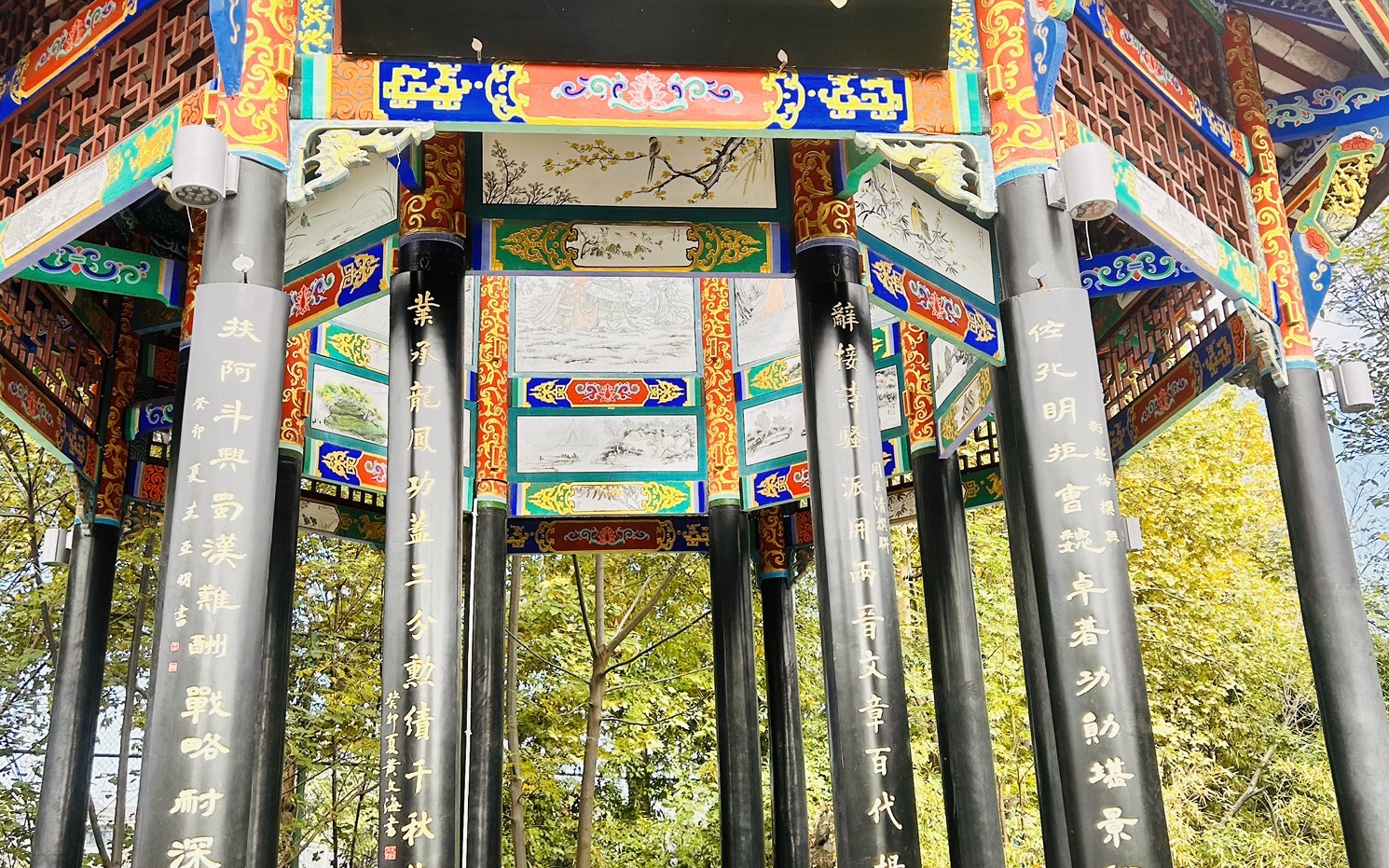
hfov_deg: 52.8
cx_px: 694
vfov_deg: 34.4
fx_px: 1401
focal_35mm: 37
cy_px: 368
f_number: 1.5
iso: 50
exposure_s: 1/991
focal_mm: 5.7
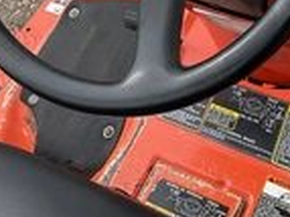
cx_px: 185
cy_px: -73
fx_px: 678
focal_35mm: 81
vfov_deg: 17.0
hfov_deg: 24.1
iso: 25
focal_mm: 3
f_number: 1.8
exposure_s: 1/642
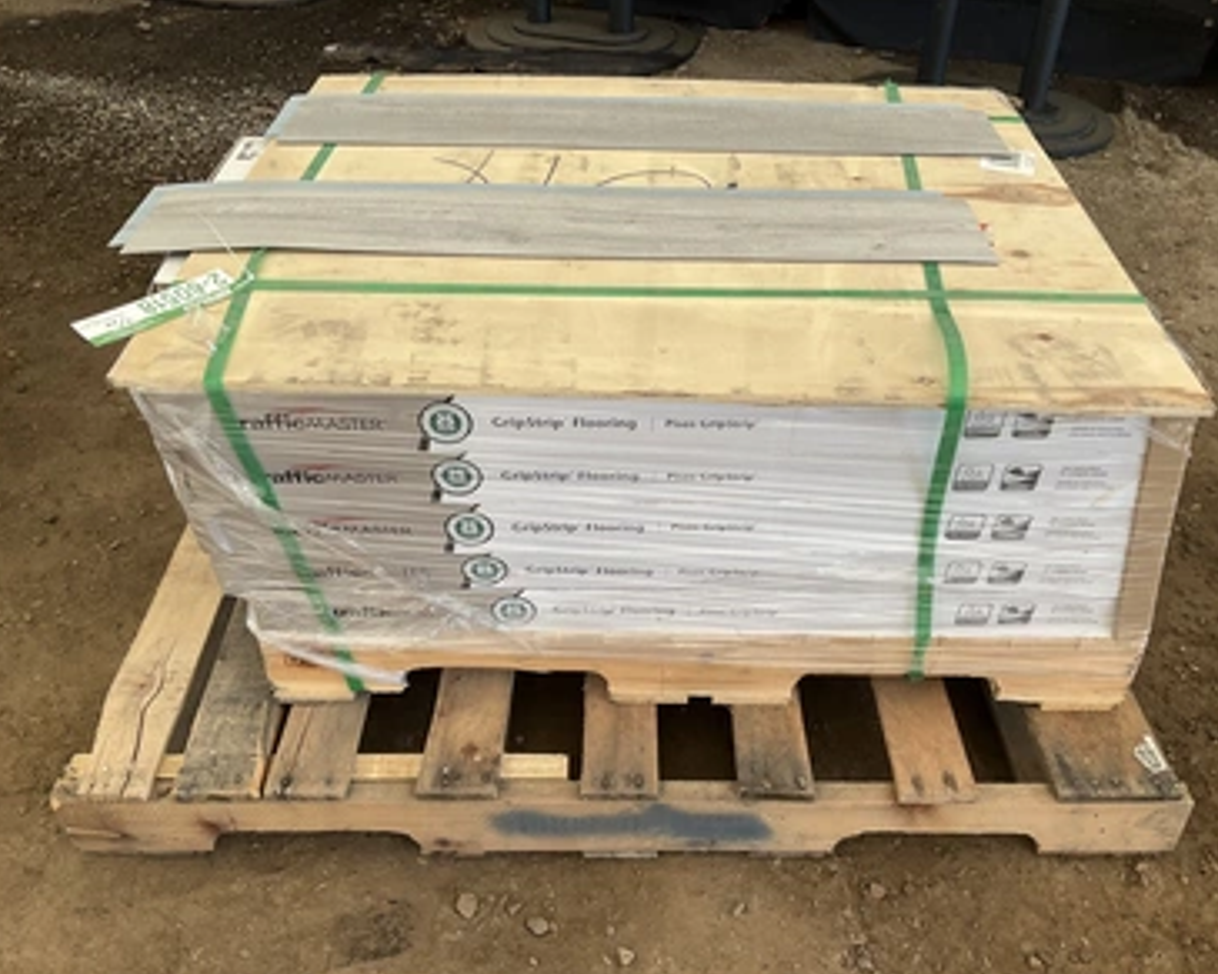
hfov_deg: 57.1
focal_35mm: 31
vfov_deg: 47.1
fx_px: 1117
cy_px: 484
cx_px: 644
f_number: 1.8
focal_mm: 3
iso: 20
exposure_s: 1/154
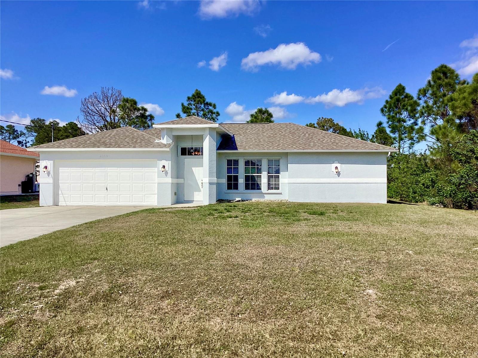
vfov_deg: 45.4
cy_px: 179
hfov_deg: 58.4
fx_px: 428
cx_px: 239
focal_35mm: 31
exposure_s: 1/2037
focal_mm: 3.3
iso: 25
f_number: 2.4
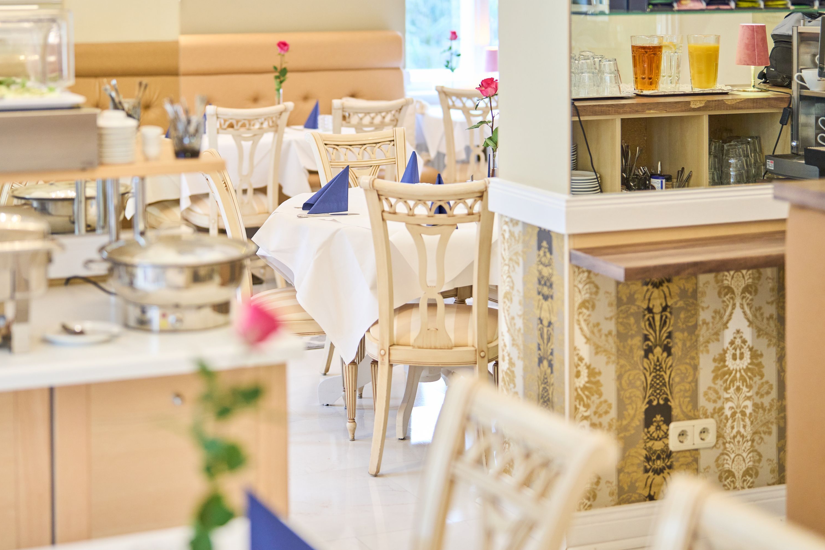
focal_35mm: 64
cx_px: 363
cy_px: 224
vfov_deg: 21.2
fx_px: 1467
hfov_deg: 31.4
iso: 640
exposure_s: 1/200
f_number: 1.2
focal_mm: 50
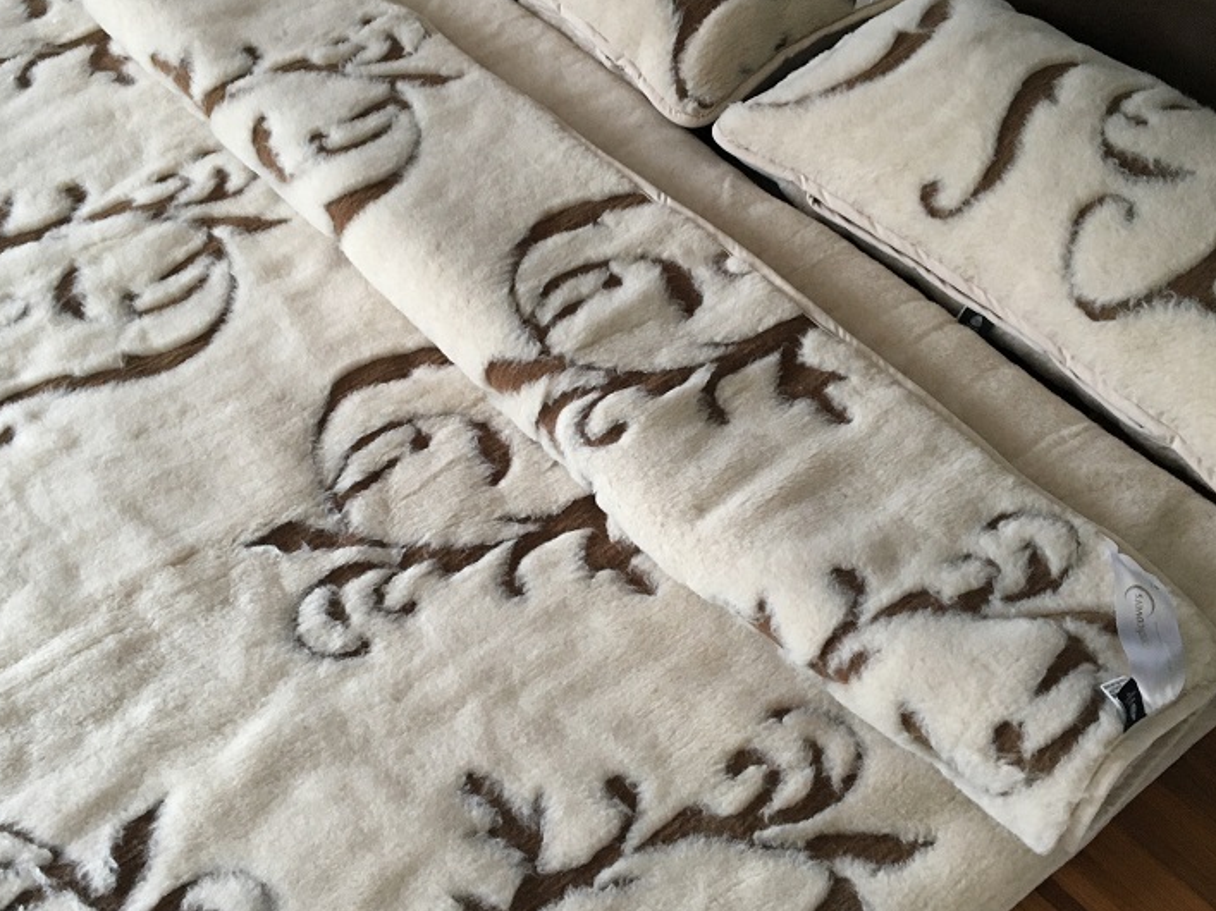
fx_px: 1440
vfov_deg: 35.1
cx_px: 580
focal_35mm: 41
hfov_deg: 45.8
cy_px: 442
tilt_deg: -50.4
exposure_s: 1/33
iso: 160
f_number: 2.2
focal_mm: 4.15
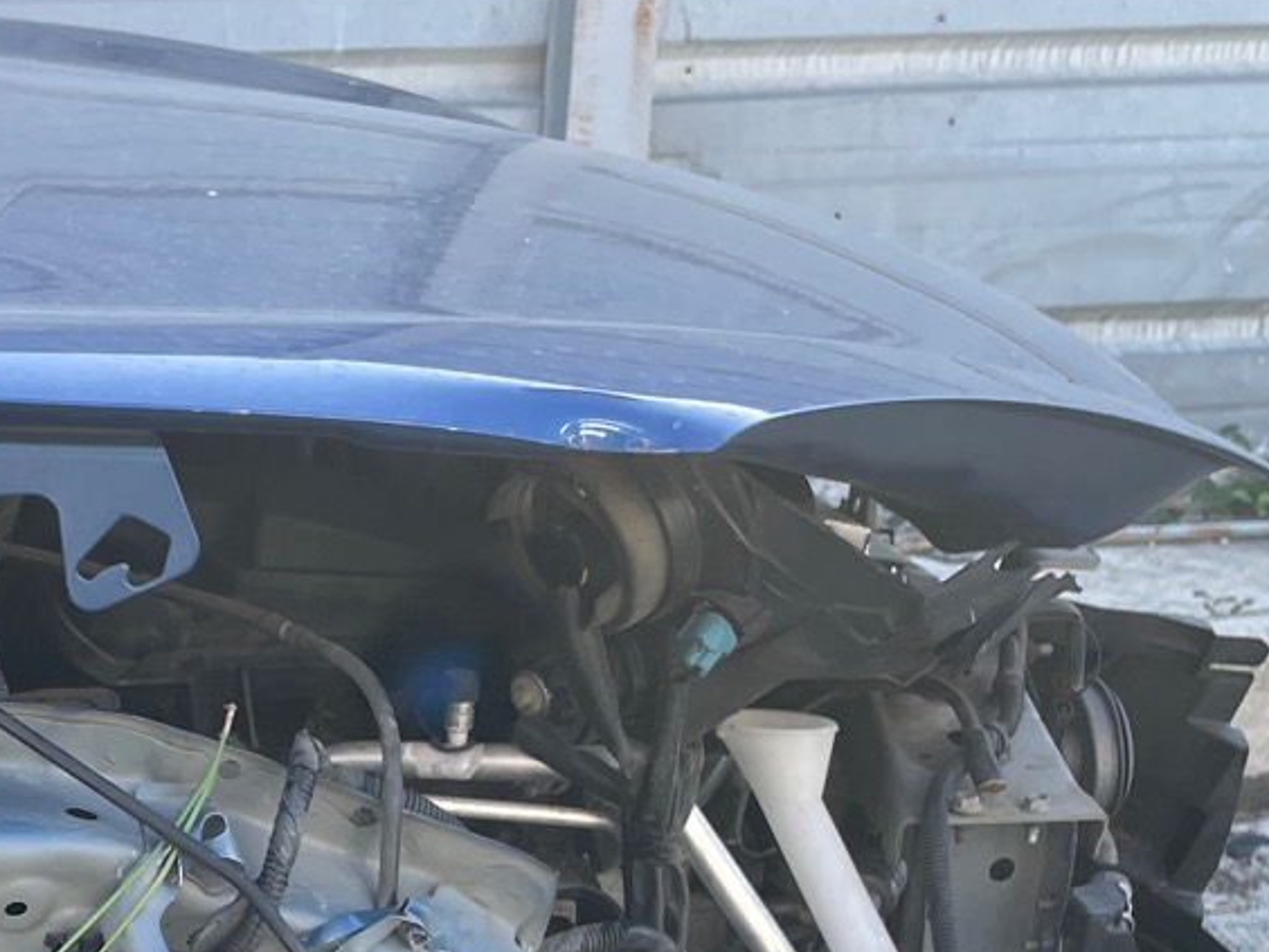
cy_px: 1128
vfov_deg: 17.0
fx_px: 3043
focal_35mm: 83
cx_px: -20
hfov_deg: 22.6
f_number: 1.6
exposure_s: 1/419
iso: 32
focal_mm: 4.2
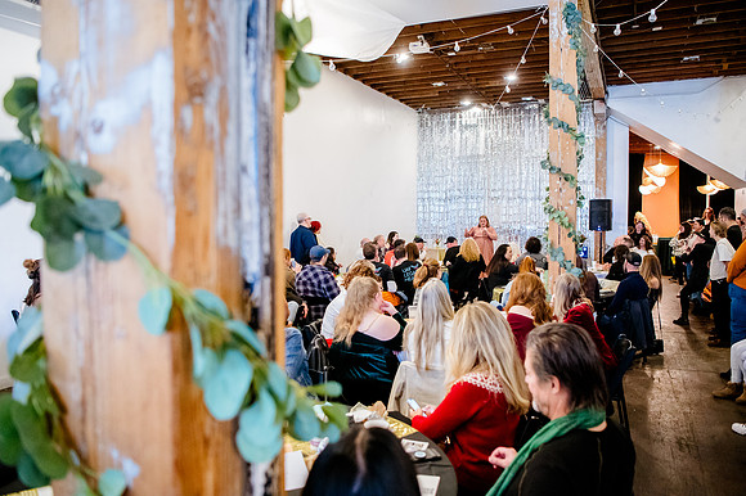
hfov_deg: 71.3
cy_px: 248
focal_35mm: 25
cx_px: 373
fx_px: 520
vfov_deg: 51.0
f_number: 2.8
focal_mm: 24
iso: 6400
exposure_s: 1/80
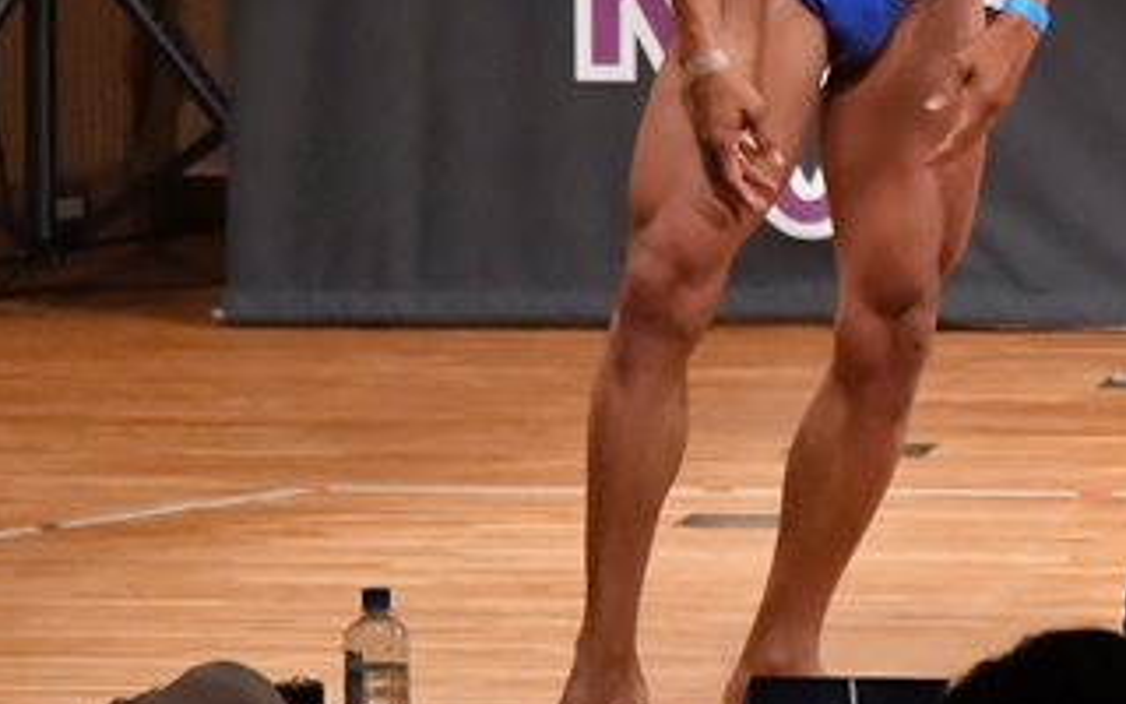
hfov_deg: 3.5
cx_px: 1096
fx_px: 18197
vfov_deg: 2.2
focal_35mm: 593
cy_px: 28
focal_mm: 160
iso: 10000
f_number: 5.6
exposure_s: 1/400
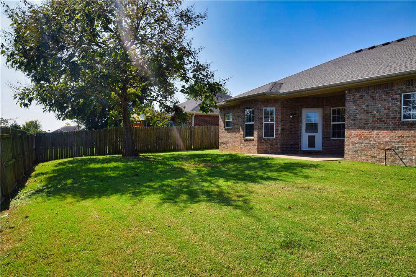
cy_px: 138
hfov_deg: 41.1
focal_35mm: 48
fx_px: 555
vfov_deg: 28.1
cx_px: 208
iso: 100
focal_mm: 32
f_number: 9
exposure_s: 1/200
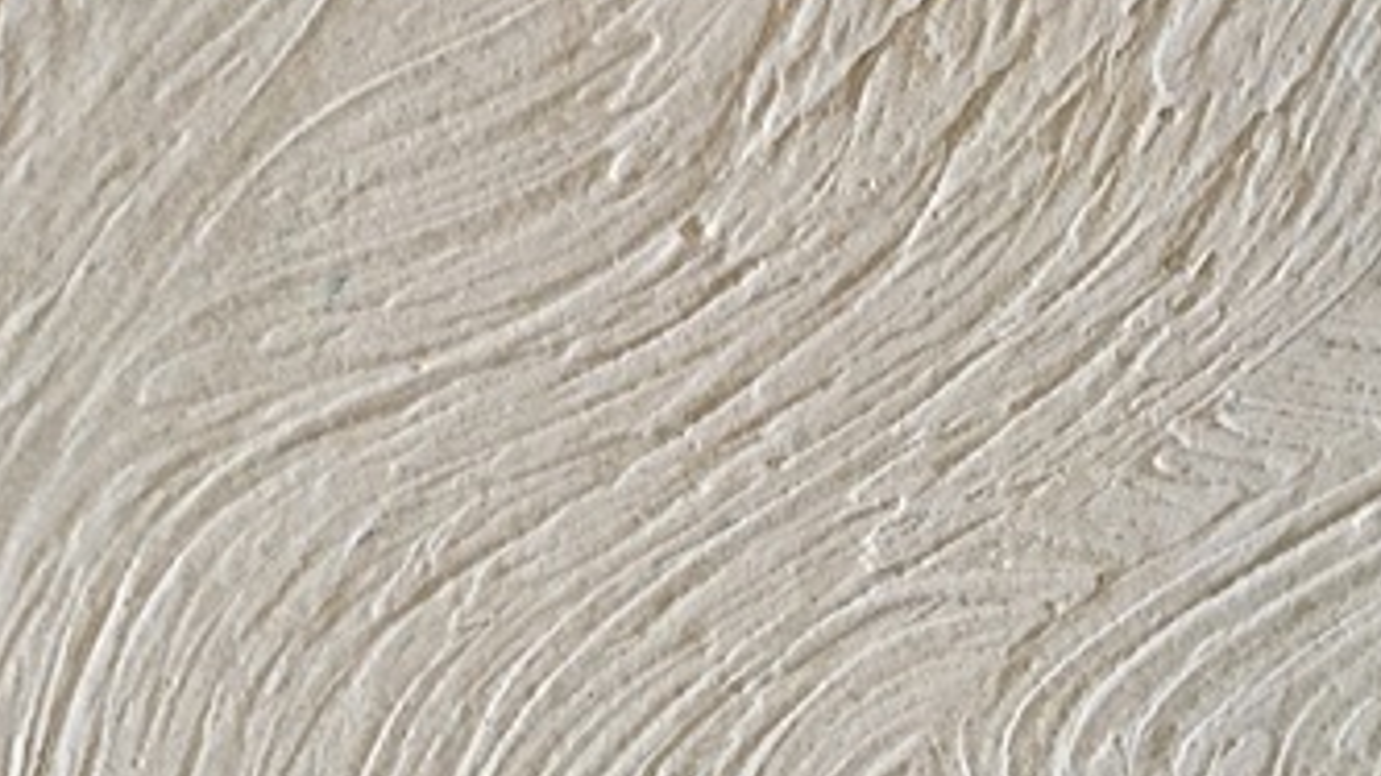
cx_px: 502
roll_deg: -3.0
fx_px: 2086
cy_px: -12
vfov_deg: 20.3
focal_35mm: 57
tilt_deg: -10.1
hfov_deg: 36.4
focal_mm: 4.15
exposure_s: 1/33
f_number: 2.2
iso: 200
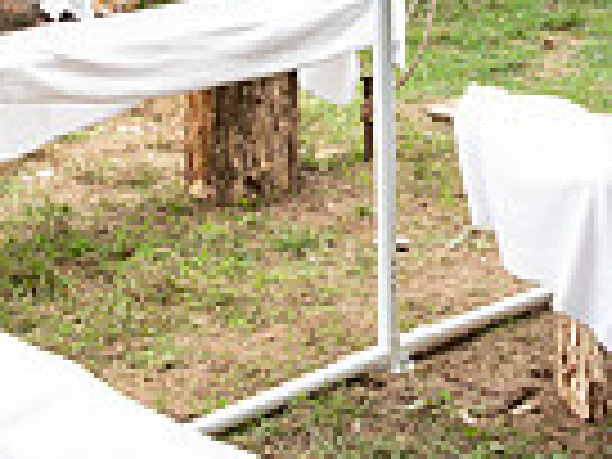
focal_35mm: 102
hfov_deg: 19.1
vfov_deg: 14.0
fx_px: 1803
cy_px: -122
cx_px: 468
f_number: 3.2
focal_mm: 24
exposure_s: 1/125
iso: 250
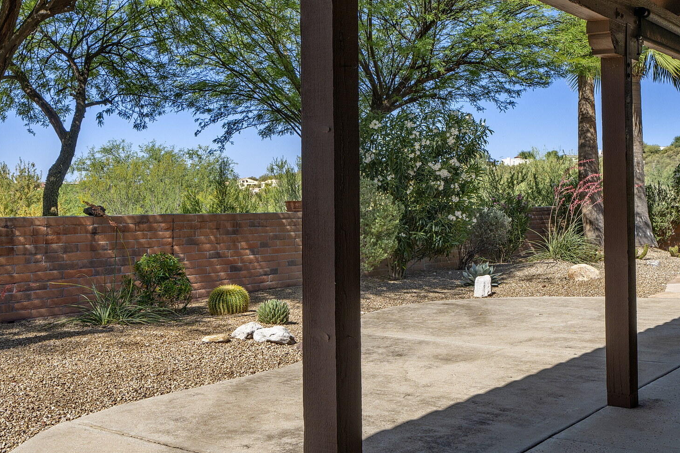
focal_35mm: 44
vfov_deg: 30.5
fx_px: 831
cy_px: 199
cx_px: 376
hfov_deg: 44.4
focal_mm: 23
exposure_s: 1/160
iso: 100
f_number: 9
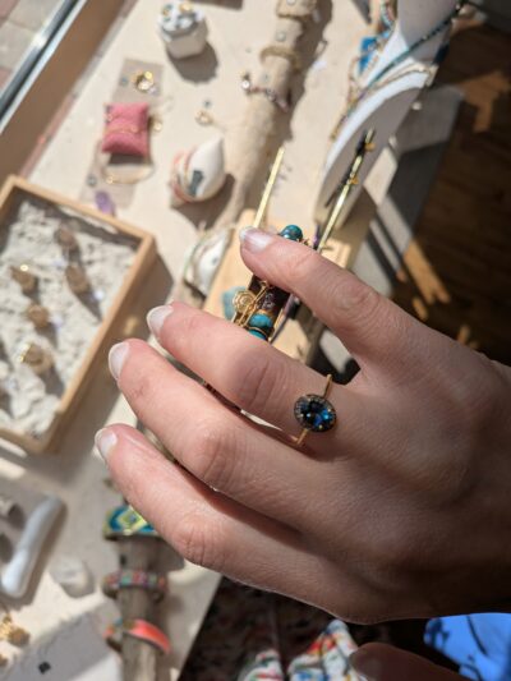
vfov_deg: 71.6
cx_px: 256
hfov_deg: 56.8
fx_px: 472
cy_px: 340
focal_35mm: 24
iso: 26
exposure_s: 1/11765
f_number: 1.7
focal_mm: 4.53
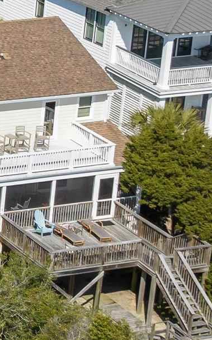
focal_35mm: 128
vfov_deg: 15.9
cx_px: -431
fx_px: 1184
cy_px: -31
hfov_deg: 8.5
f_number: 5.6
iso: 200
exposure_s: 1/160
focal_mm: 12.29
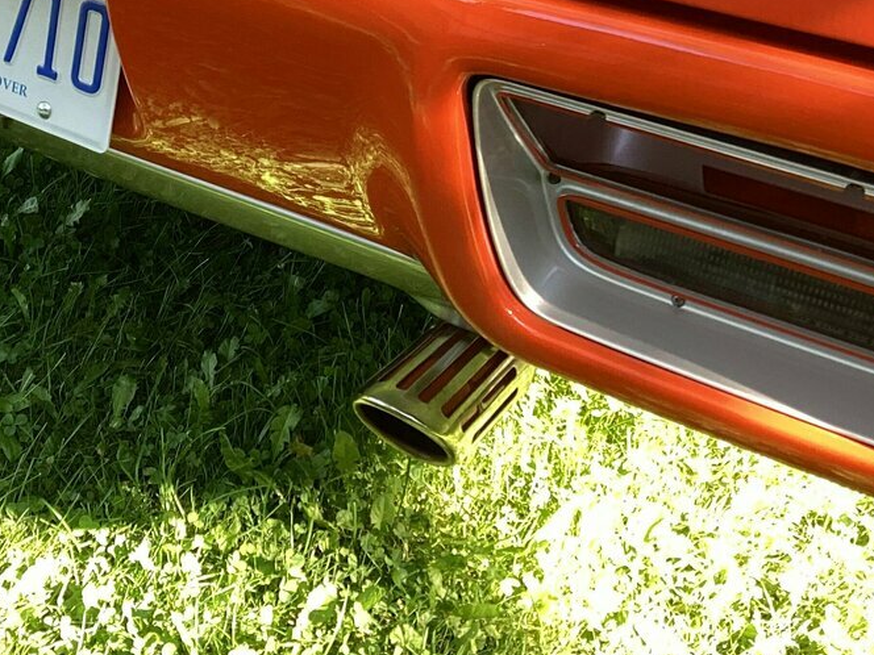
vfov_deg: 25.5
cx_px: 125
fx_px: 1414
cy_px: 109
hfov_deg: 33.0
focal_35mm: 56
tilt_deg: -30.6
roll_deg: +0.0
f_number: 2.4
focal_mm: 3.3
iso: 80
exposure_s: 1/120
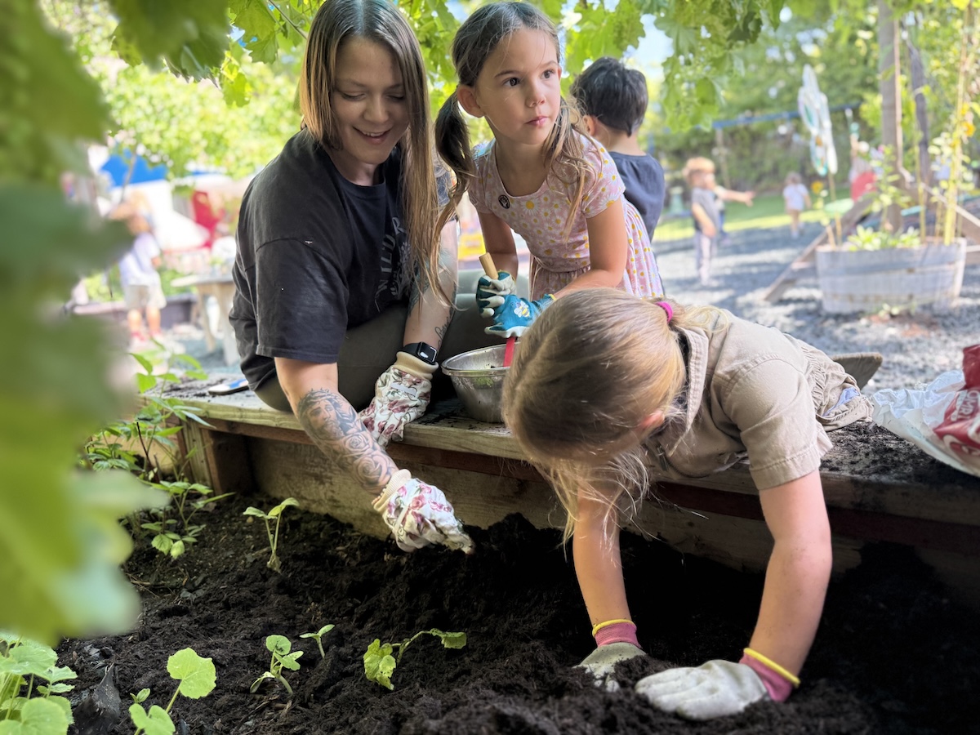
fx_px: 679
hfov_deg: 71.6
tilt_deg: -11.0
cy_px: 368
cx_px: 490
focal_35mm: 24
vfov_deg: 56.8
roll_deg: +6.0
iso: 160
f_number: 1.78
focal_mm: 6.76
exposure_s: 1/188
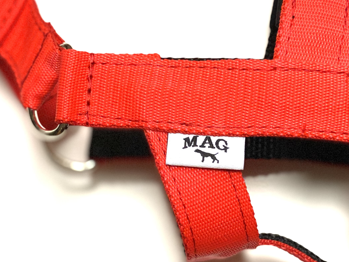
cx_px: 205
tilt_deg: -71.2
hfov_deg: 19.6
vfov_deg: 14.7
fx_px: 1008
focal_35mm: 100
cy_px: 68
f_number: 2
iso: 250
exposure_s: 1/100
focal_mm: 6
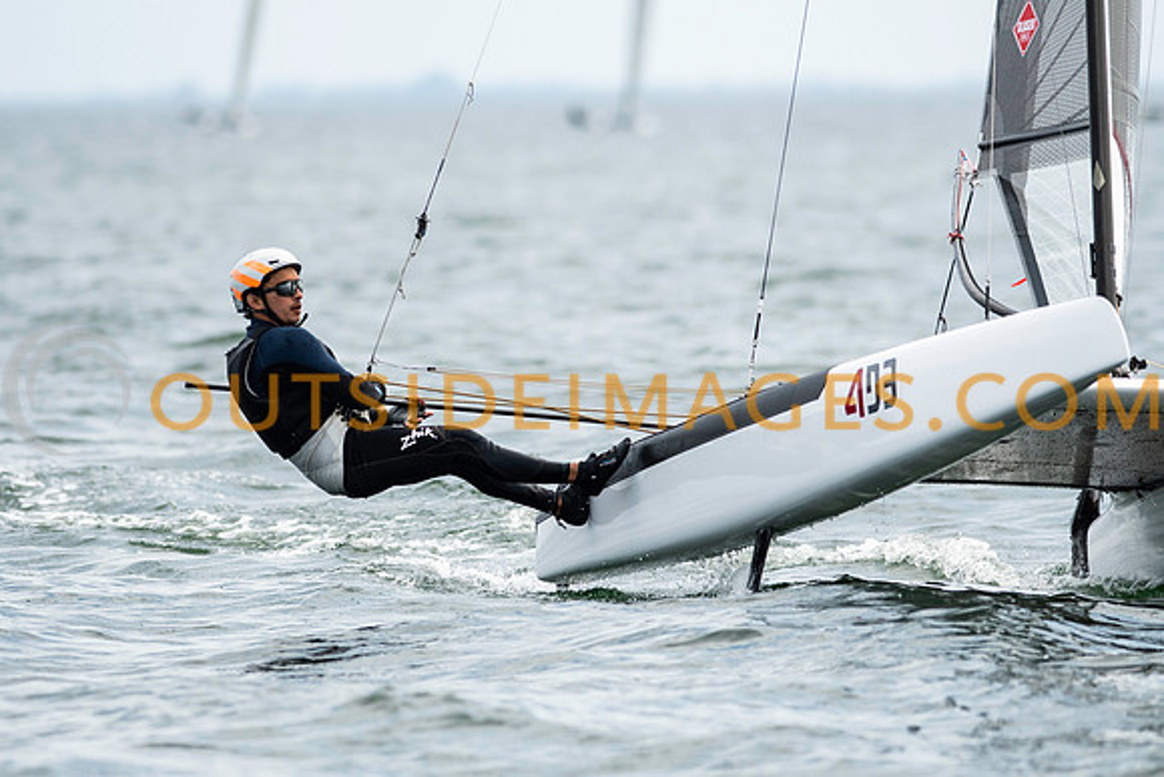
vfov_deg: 3.0
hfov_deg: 4.5
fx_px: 14697
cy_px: 388
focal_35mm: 454
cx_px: 582
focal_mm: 300
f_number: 5
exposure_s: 1/4000
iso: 400
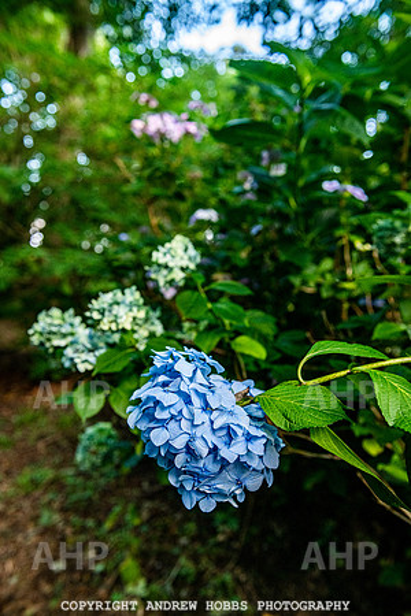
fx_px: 582
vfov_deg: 55.8
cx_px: 206
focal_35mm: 34
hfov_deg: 38.9
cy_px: 308
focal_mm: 34
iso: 1600
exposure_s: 1/125
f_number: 5
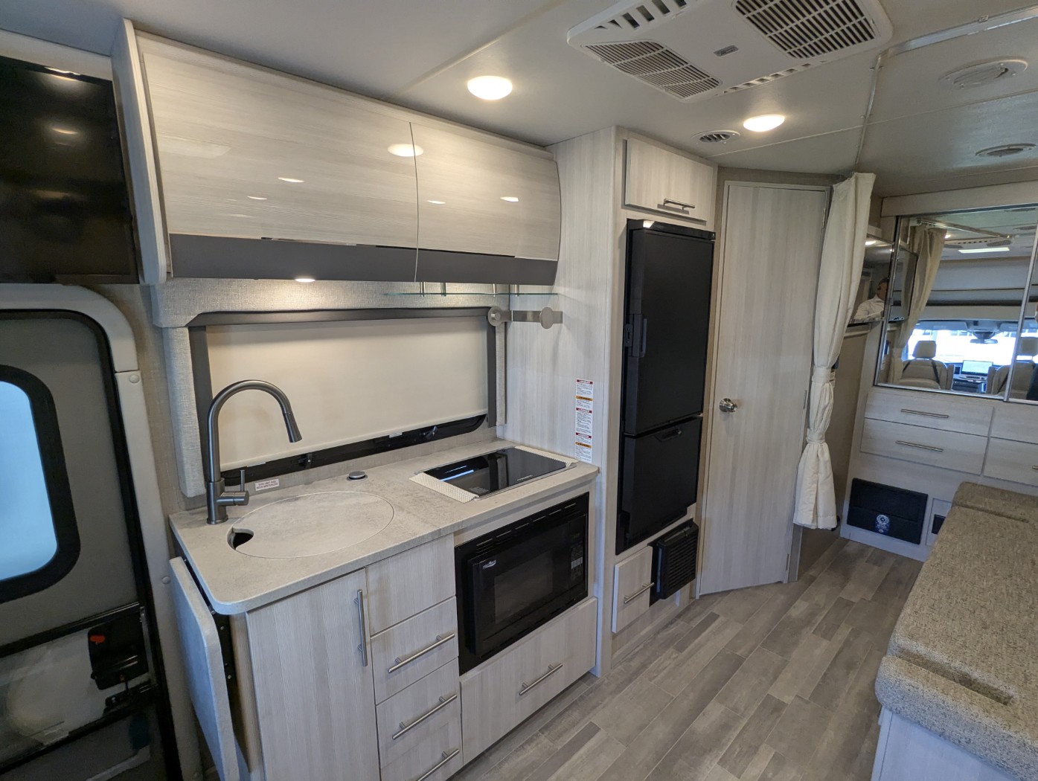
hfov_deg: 94.4
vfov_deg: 78.2
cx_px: 519
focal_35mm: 16
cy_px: 390
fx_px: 480
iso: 159
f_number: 2.2
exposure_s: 1/151
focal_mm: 2.35
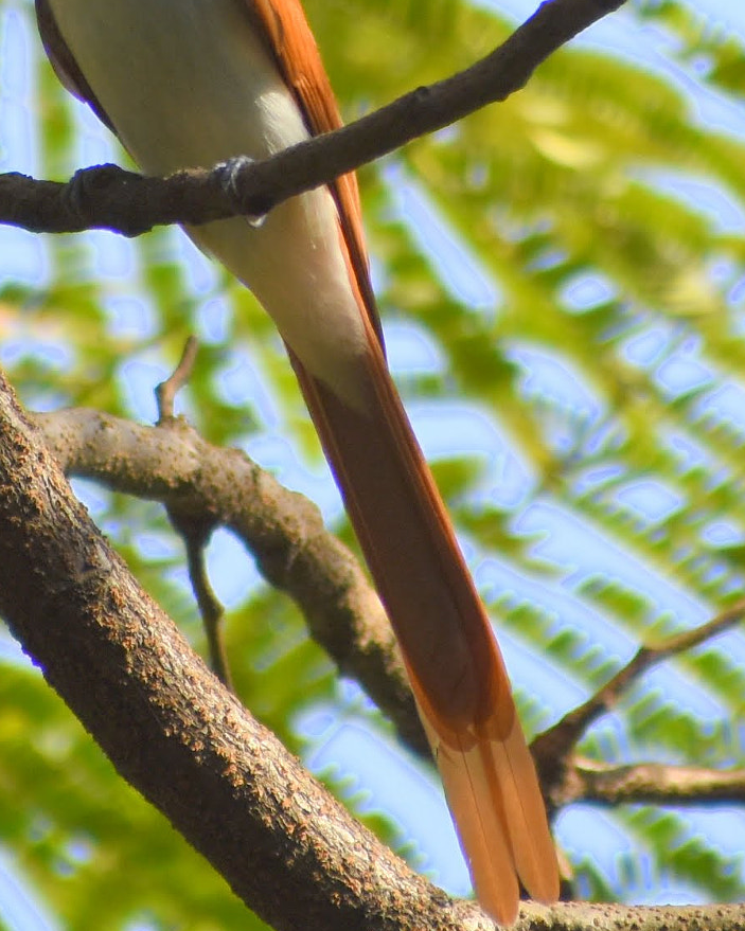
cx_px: 184
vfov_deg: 2.5
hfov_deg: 2.0
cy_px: 291
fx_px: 21198
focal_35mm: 769
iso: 320
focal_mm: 300
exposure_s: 1/640
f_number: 6.3
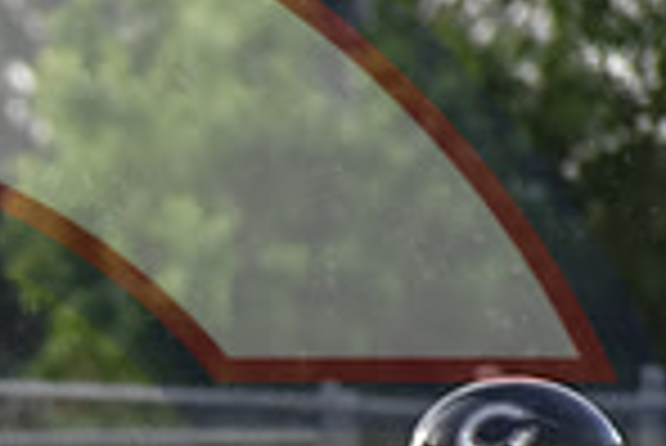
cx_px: -297
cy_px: 610
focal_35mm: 1295
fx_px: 23981
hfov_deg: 1.6
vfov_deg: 1.1
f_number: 5.6
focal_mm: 220
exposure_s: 1/500
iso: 1000
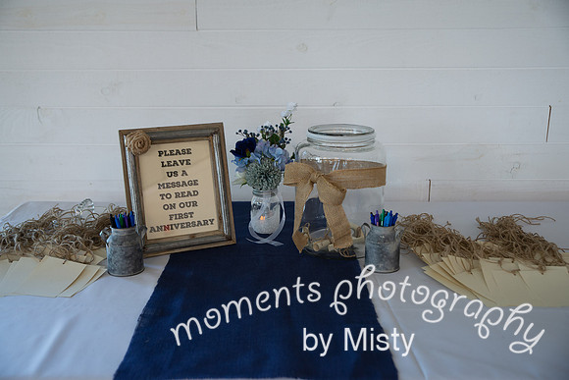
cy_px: 190
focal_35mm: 38
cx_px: 284
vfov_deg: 35.1
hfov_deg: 50.7
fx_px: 601
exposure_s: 1/125
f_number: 3.2
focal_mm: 38
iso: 640
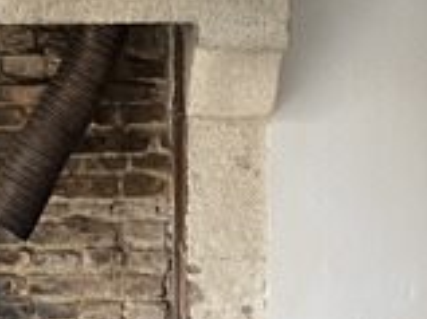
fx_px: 1615
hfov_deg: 14.8
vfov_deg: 11.1
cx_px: 5
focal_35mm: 131
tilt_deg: -6.0
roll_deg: -0.1
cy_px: -38
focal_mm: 5.1
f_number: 1.6
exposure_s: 1/50
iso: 500
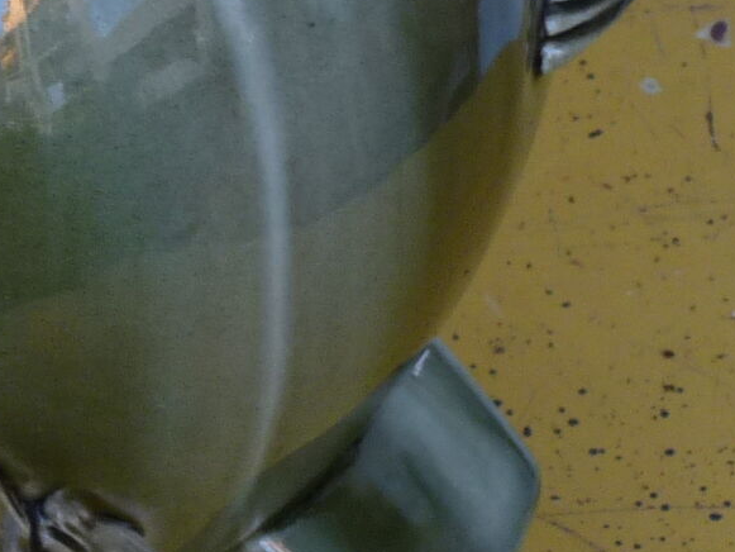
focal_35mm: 119
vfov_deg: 12.3
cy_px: -49
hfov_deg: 16.2
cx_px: -18
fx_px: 2527
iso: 100
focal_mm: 4.8
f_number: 2.8
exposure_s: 1/40
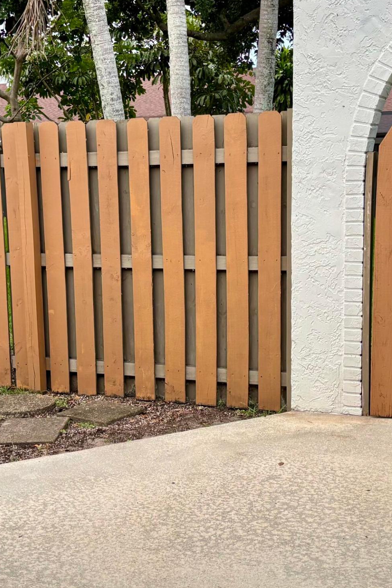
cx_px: 161
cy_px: 299
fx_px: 865
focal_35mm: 53
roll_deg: +1.5
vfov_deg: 37.5
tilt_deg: -7.9
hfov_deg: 25.5
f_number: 1.6
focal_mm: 5.96
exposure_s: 1/121
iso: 125
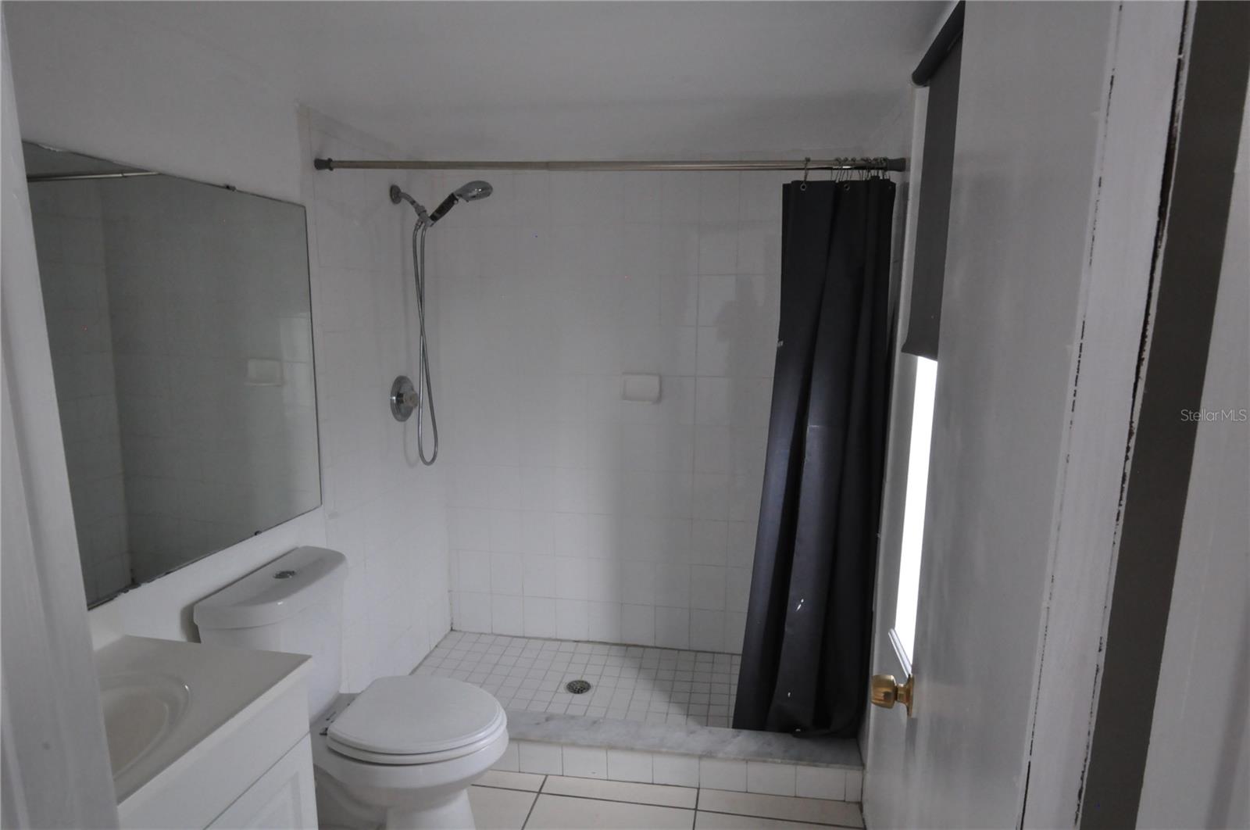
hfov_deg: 85.5
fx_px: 676
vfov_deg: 63.1
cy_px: 415
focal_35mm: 20
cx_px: 625
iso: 1600
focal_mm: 13
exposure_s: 1/40
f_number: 18
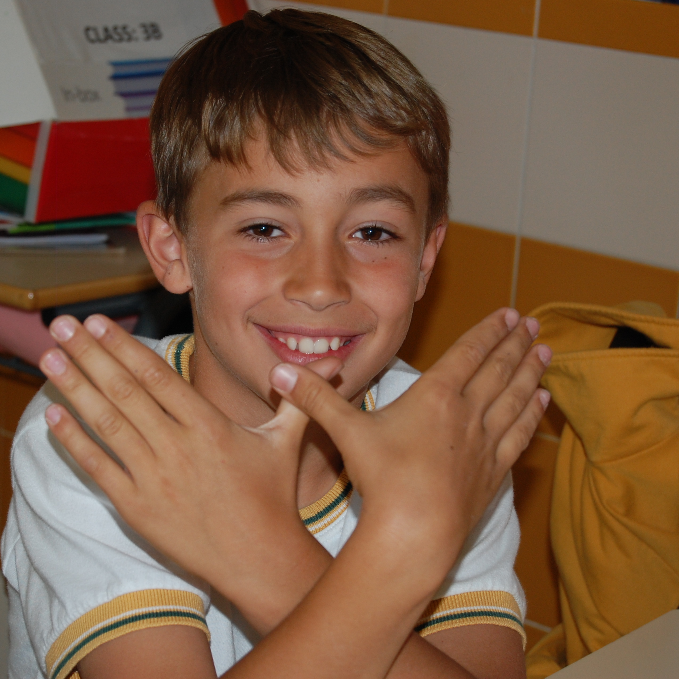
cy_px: 340
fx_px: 2344
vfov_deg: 16.5
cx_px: 272
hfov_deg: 16.5
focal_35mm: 106
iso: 400
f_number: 5.6
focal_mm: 55
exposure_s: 1/60
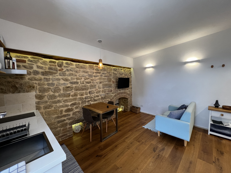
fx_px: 87
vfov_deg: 89.9
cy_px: 86
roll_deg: +1.2
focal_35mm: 13
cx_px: 116
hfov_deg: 106.2
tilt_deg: -3.2
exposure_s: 1/100
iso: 125
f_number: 1.8
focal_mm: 1.57
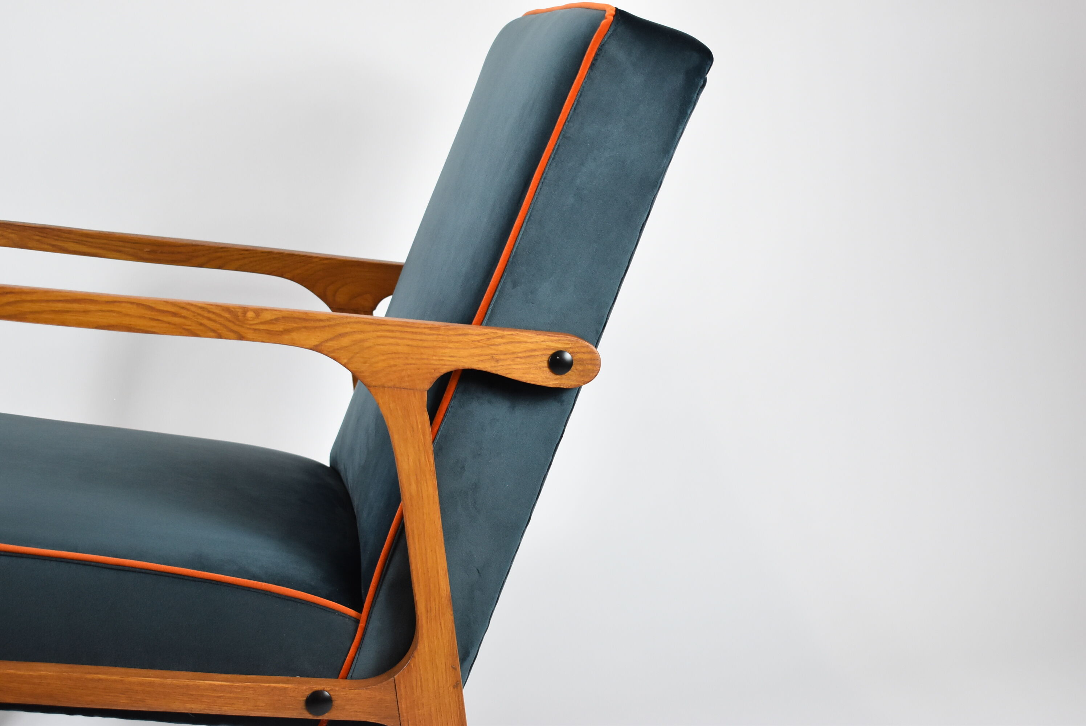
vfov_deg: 22.7
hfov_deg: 33.4
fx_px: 1811
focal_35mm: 60
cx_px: 543
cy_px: 363
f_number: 4.8
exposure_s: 1/125
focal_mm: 40
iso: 1100
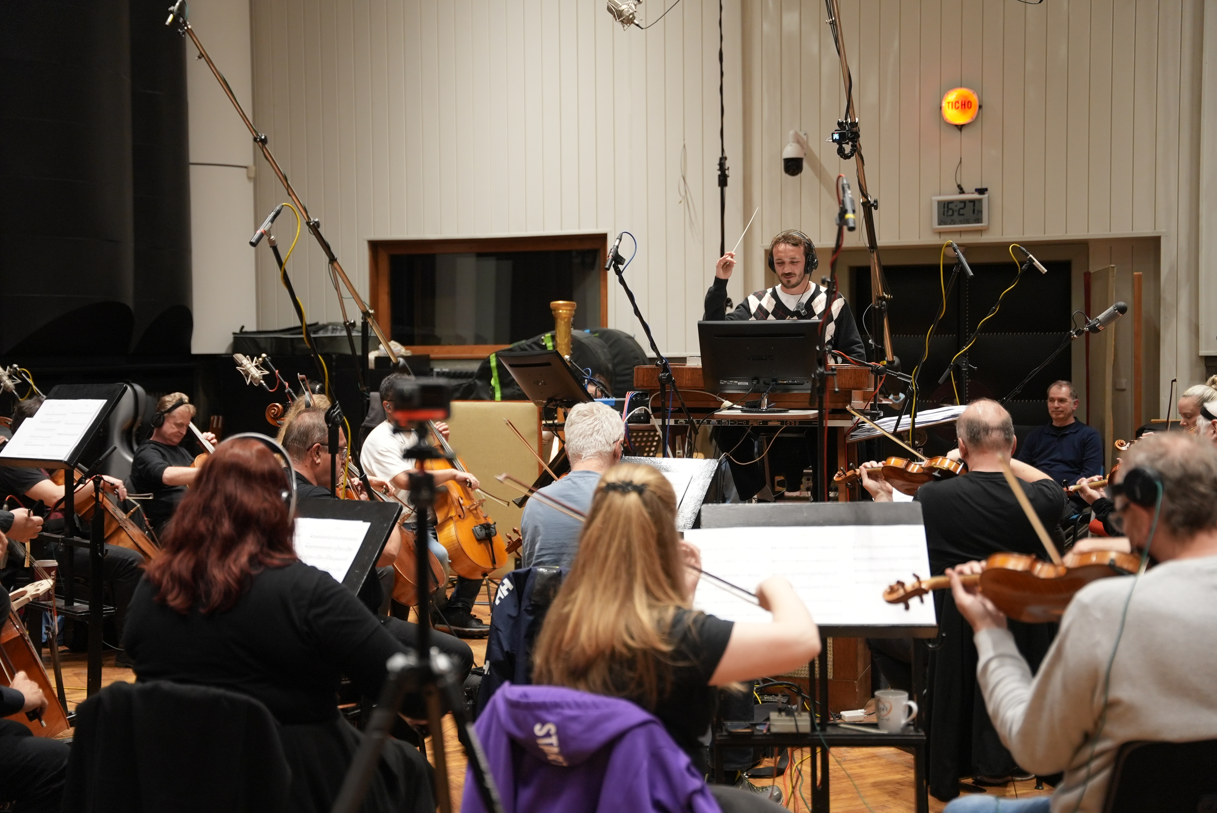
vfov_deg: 27.3
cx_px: 608
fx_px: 1674
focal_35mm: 50
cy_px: 406
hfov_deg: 39.9
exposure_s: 1/200
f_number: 2.8
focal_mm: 49.5
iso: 1600
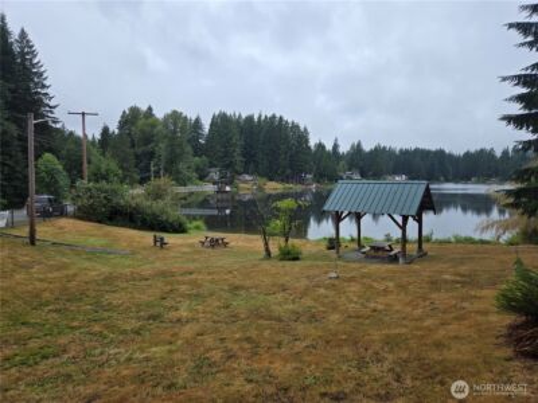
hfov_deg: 73.9
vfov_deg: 58.9
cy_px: 202
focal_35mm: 23
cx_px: 269
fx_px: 357
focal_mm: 5.4
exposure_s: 1/505
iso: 25
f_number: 1.8
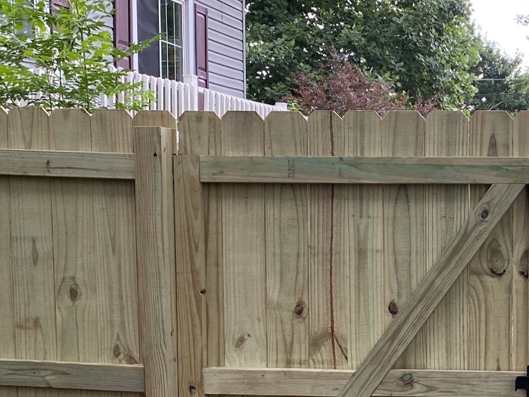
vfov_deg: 19.7
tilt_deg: -7.1
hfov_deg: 25.1
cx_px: 525
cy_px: 314
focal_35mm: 74
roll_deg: -0.4
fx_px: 1131
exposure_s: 1/122
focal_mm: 4.25
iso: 50
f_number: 1.8
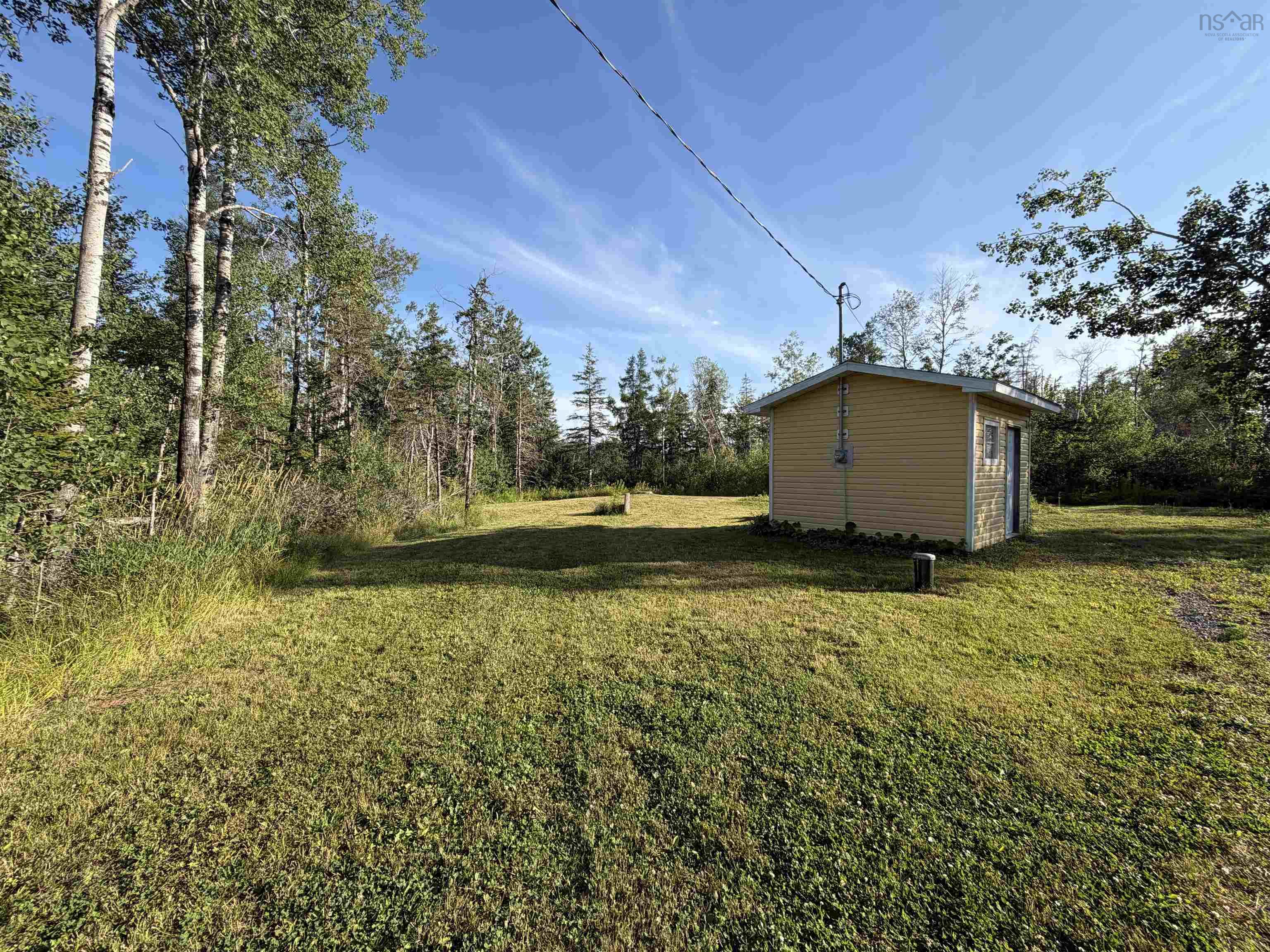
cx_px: 635
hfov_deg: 102.1
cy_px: 476
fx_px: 514
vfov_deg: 85.7
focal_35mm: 14
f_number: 2.2
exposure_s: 1/770
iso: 32
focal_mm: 2.22
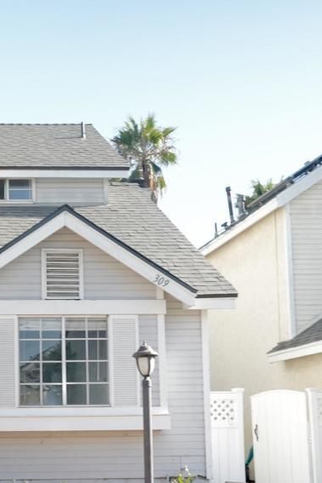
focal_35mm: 56
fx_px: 751
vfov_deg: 35.6
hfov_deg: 22.0
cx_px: -83
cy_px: 278
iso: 800
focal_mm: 31
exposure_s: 1/5
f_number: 10
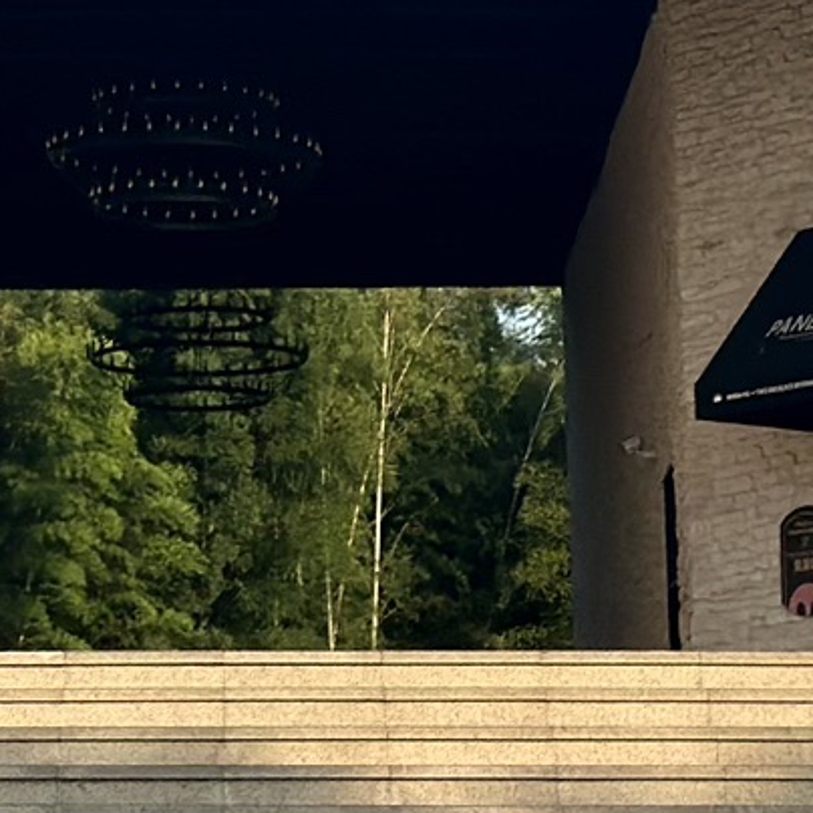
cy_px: -525
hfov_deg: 8.3
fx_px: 5580
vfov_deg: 8.1
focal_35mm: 210
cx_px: 38
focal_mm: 6.86
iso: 100
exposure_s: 1/4184
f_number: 1.78
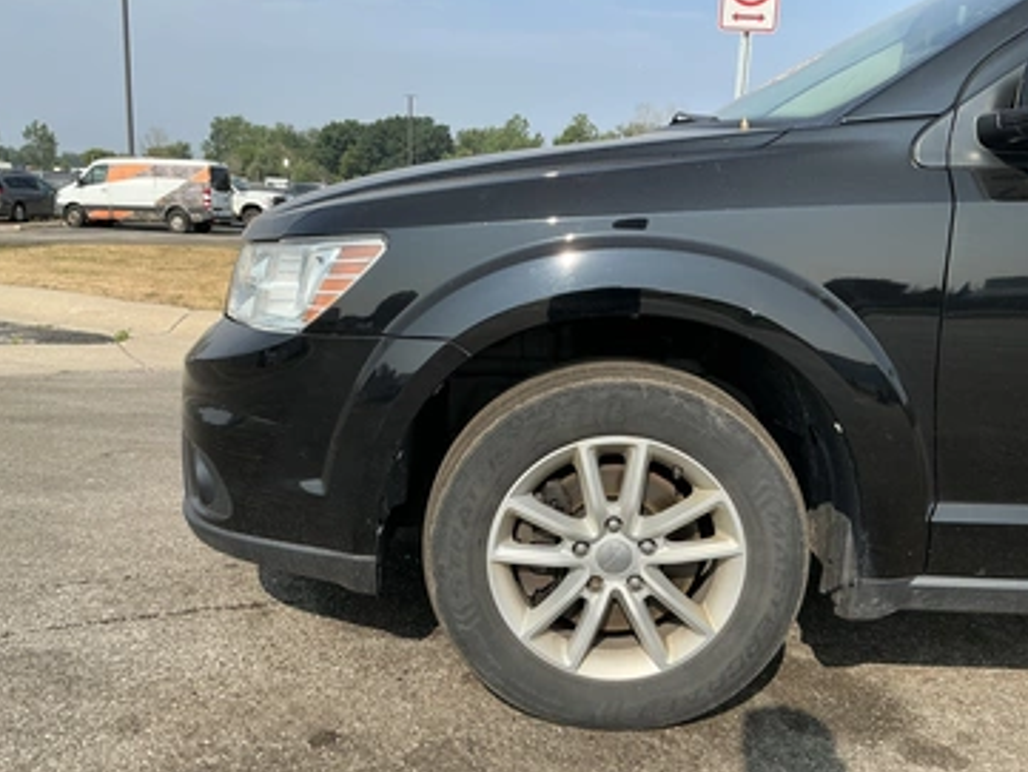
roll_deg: -2.0
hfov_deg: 58.3
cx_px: 490
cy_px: 410
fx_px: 921
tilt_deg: -12.2
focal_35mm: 31
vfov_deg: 45.4
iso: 25
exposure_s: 1/1311
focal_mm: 3
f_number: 1.8
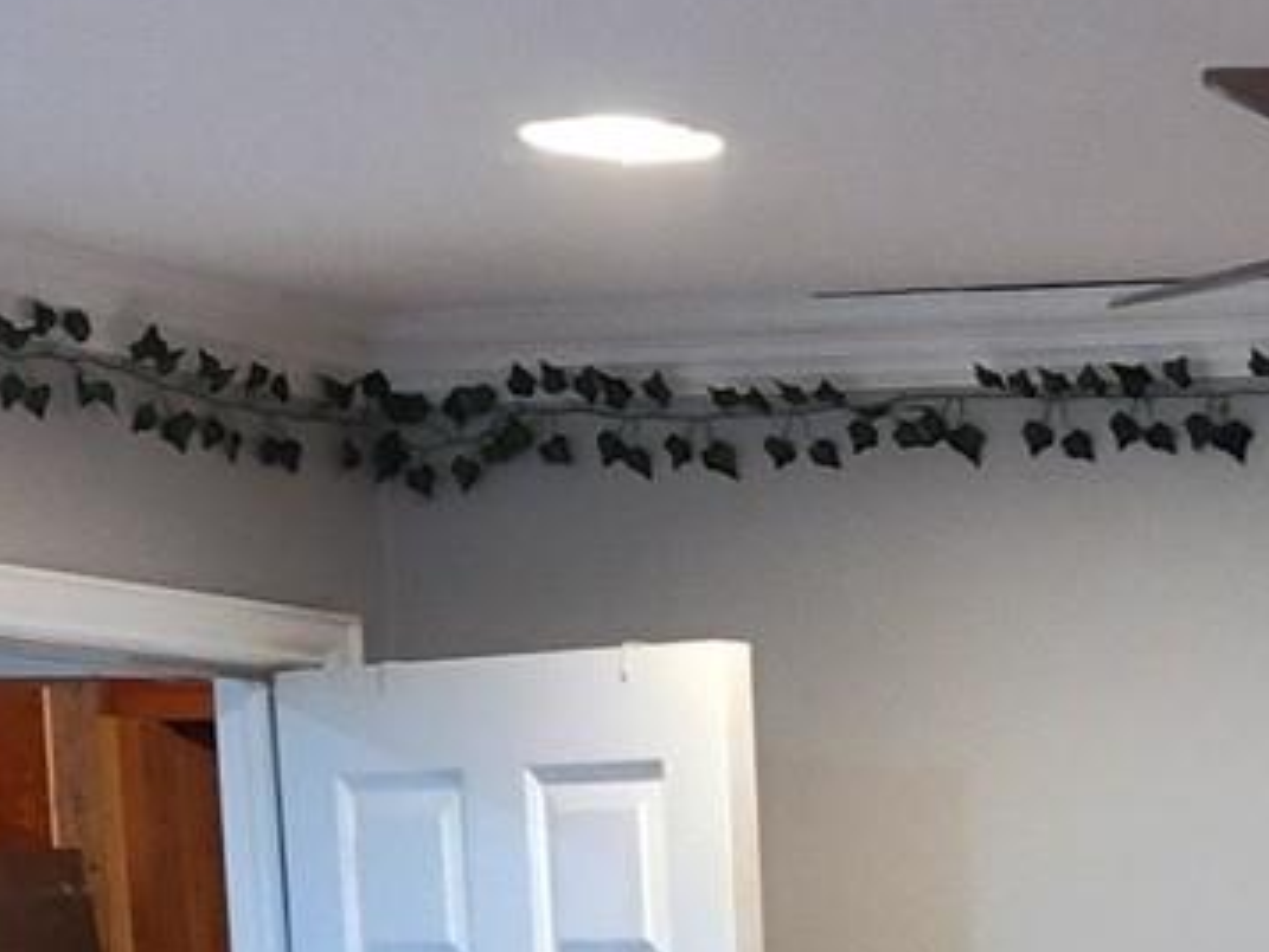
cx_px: 2129
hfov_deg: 13.7
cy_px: 1876
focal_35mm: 132
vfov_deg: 10.4
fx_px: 4841
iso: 1775
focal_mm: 5.56
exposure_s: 1/60
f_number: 1.8
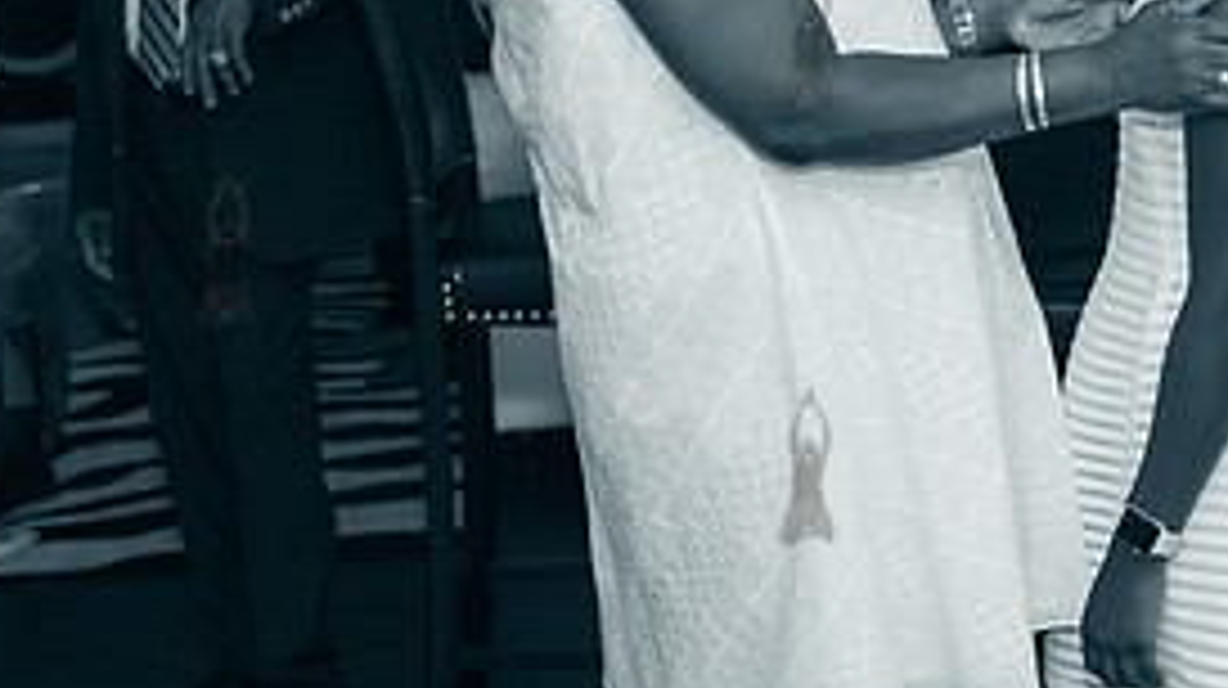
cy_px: 29
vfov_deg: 12.2
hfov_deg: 21.7
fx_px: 3188
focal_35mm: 98
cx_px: 805
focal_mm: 44
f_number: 4
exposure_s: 1/400
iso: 1600
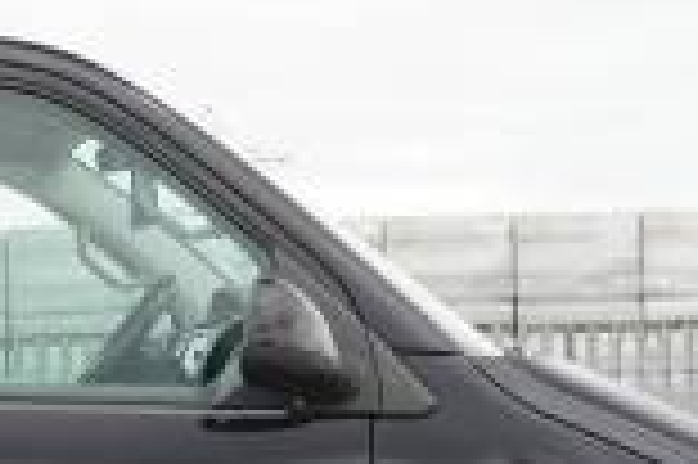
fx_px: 3920
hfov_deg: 9.9
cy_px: 554
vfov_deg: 6.7
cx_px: -365
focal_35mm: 202
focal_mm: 49.1
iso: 100
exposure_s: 1/160
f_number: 4.5
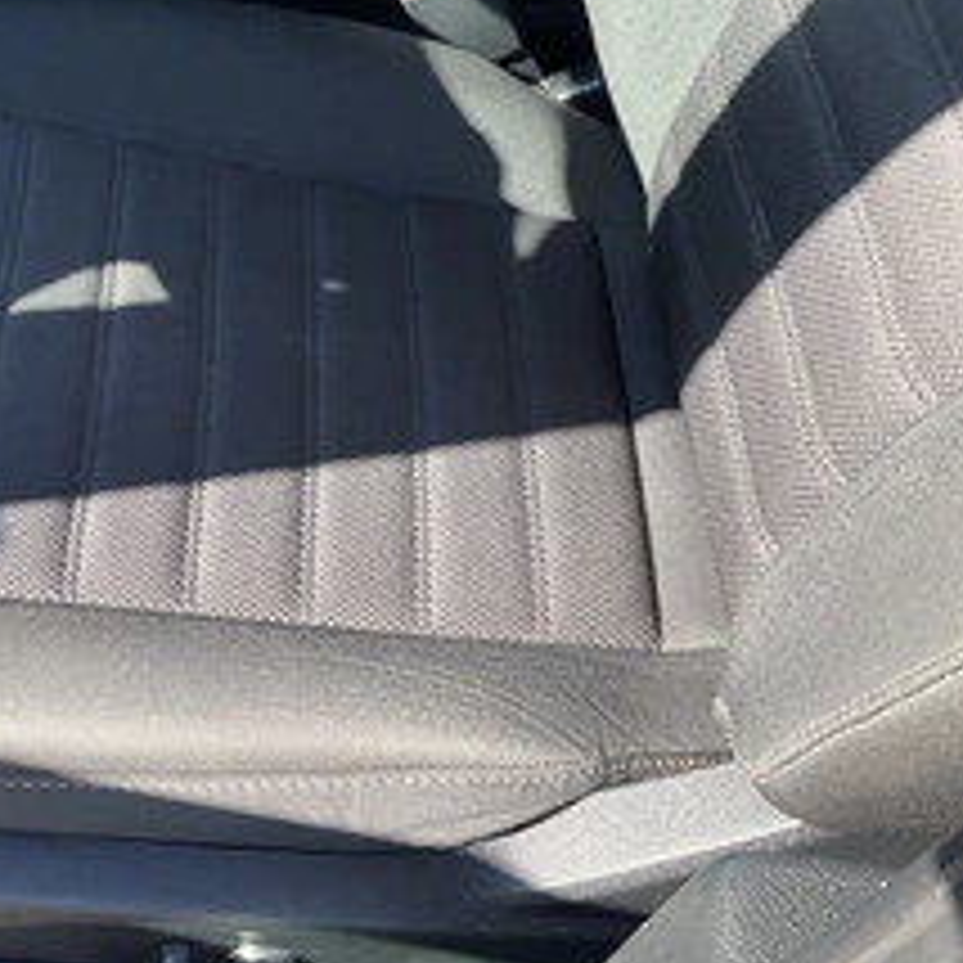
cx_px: 135
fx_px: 1511
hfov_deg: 33.8
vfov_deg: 35.3
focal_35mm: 48
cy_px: 459
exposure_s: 1/172
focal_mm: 3
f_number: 1.8
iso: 32
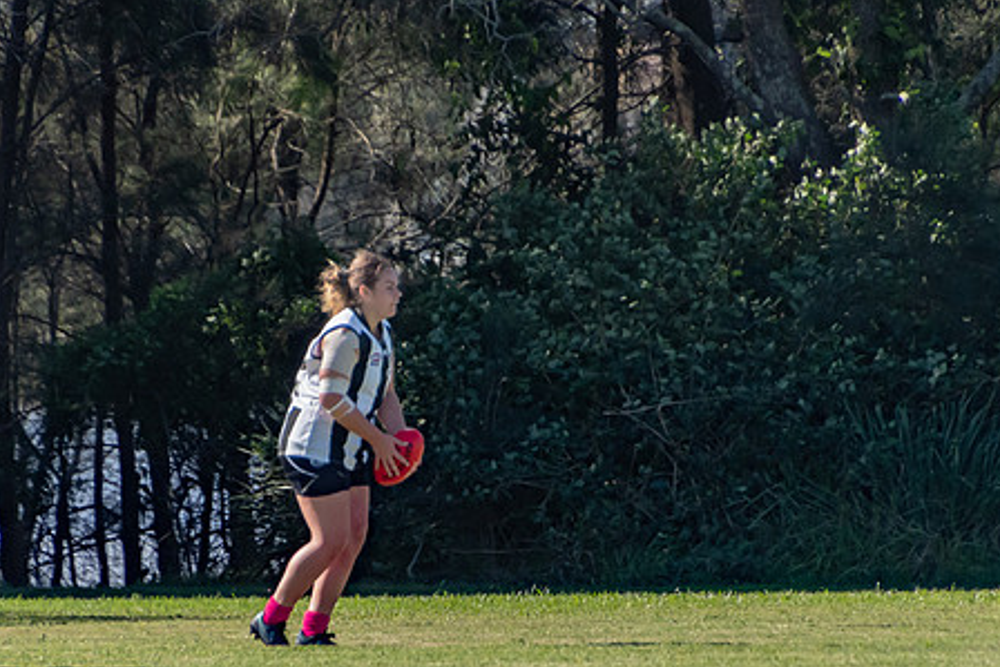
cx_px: 388
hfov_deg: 2.0
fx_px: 28646
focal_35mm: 1031
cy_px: 488
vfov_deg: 1.3
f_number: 6.3
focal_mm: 400
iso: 800
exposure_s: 1/2500
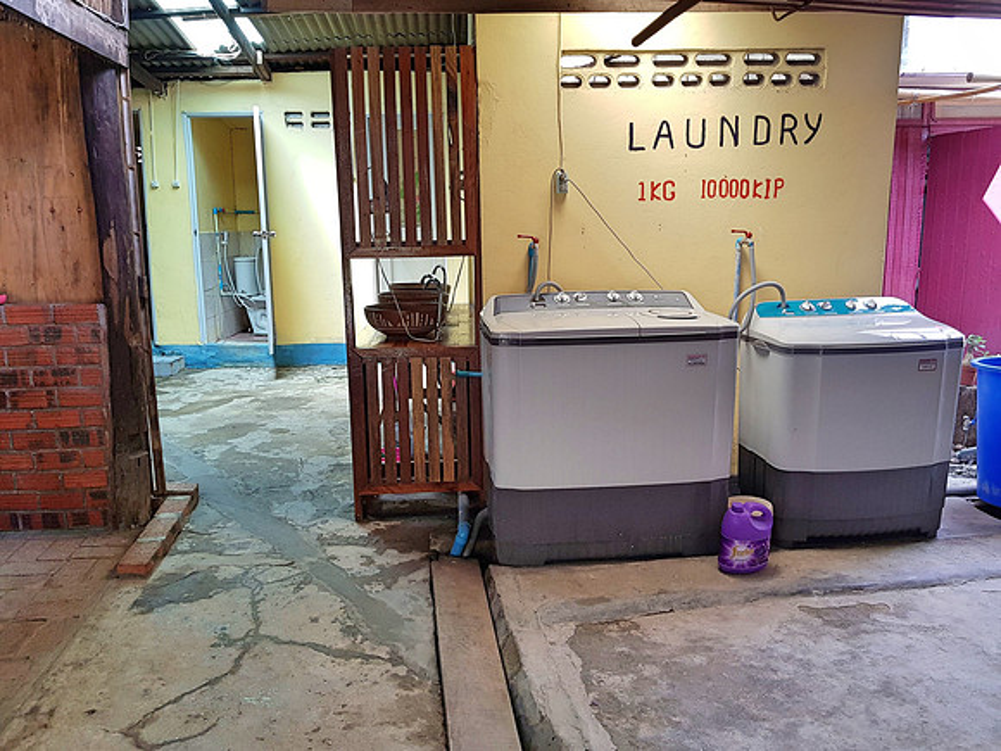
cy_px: 376
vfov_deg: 53.1
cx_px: 500
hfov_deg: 67.3
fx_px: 752
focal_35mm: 26
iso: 64
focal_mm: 4.2
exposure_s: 1/100
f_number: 1.7
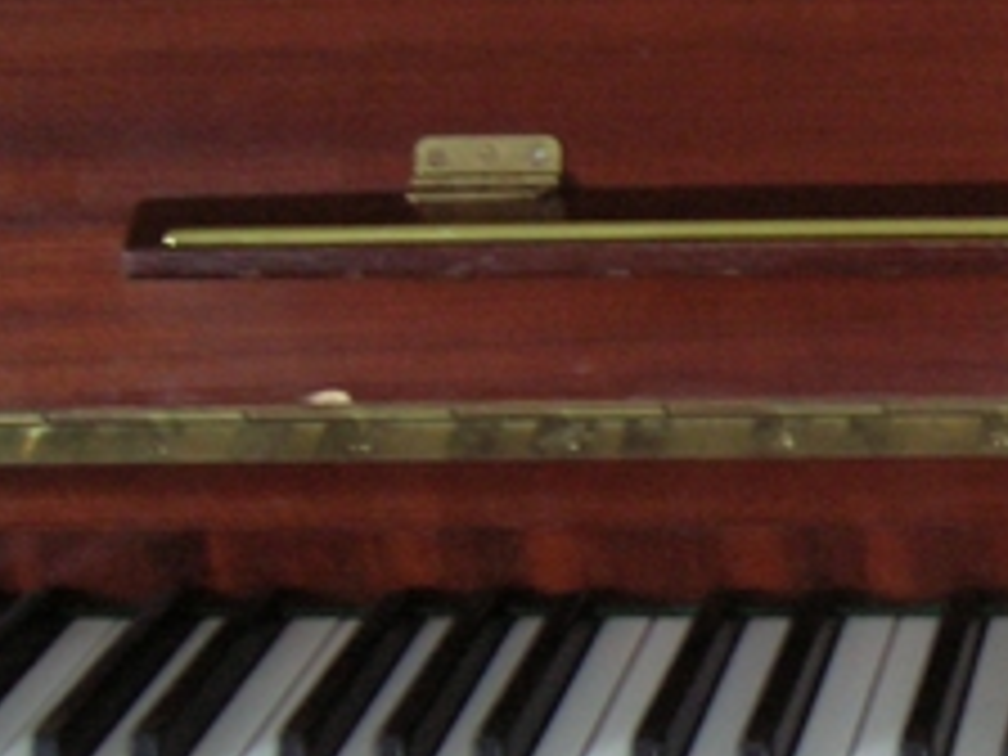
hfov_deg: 19.9
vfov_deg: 16.1
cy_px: 583
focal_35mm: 91
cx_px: 1292
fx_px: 2650
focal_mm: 5.7
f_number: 2.9
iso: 200
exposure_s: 1/4.6
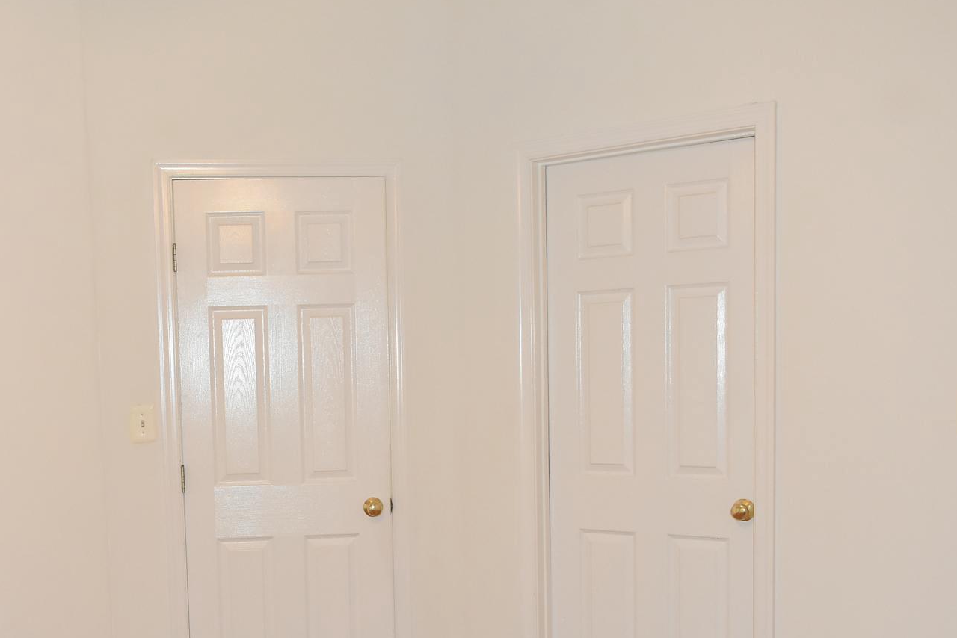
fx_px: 1085
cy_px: 470
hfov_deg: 46.8
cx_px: 310
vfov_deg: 32.3
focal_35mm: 41
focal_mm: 17
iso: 1600
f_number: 4.5
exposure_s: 1/60
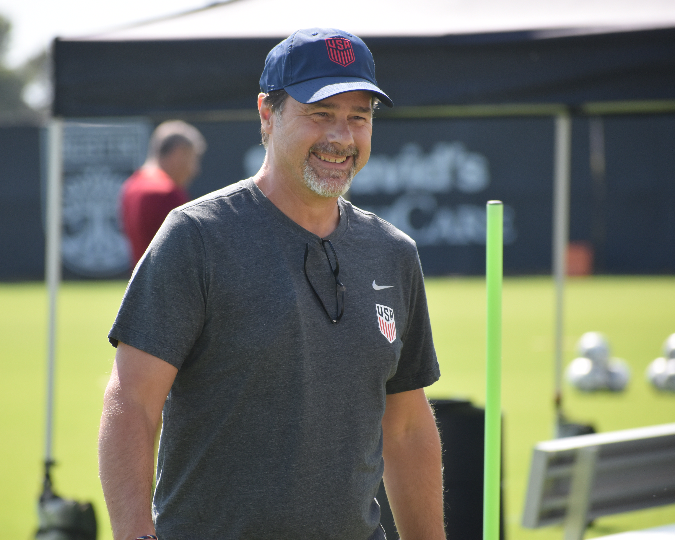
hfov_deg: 6.3
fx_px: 6093
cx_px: 279
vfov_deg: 5.1
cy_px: 269
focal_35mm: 305
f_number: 5.3
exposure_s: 1/1000
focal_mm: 180
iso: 400
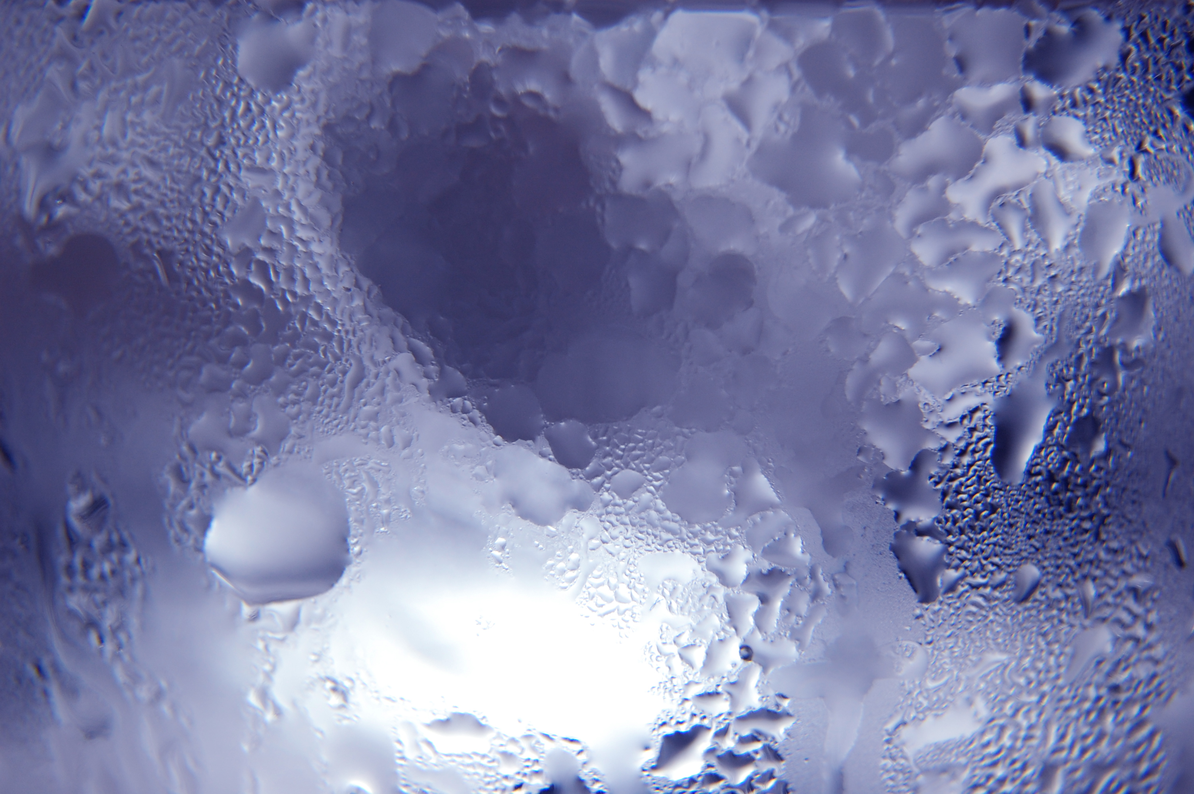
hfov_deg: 31.9
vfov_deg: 21.5
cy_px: 397
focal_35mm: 63
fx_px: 2088
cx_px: 597
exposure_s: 1/100
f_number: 5.3
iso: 400
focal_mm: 42
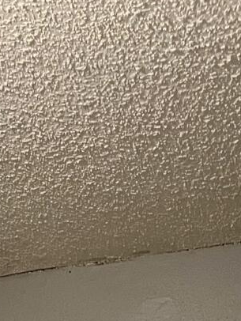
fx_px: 1187
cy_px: 723
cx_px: -63
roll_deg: +3.5
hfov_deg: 11.3
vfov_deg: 12.6
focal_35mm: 128
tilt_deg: -5.5
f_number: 1.6
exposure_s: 1/60
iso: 500
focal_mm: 4.2
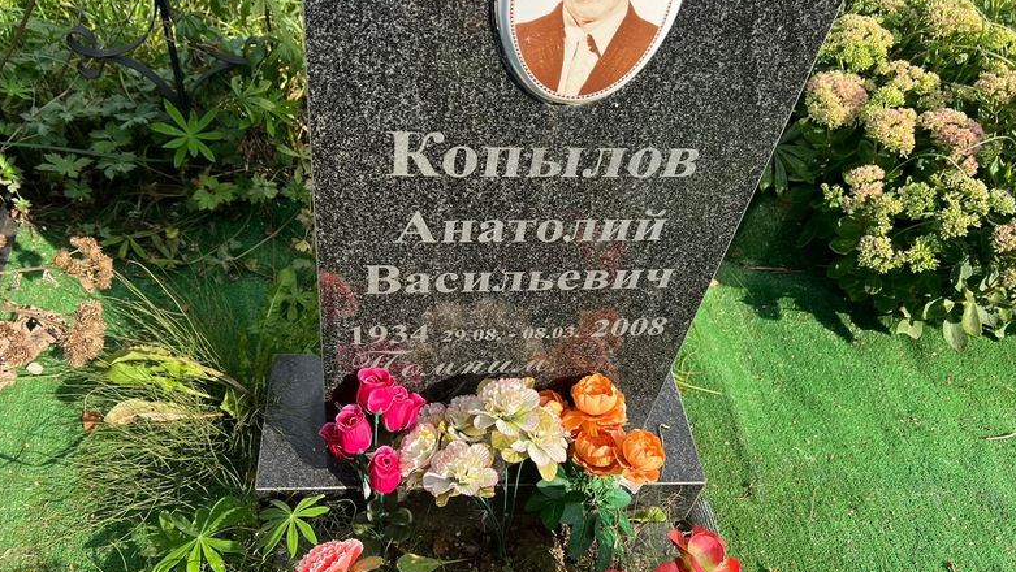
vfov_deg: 40.2
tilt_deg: -43.0
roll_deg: -8.9
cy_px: 272
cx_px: 500
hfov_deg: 66.0
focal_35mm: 29
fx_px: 782
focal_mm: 5.7
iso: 50
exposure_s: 1/1575
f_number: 1.5
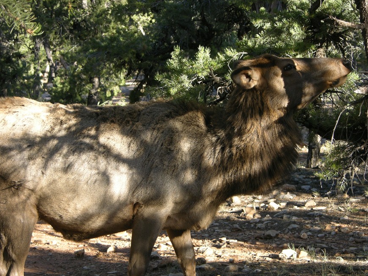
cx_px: 183
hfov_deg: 17.9
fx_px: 1169
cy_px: 162
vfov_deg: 13.4
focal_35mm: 110
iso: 50
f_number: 3.6
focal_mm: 23.7
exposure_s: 1/73.6
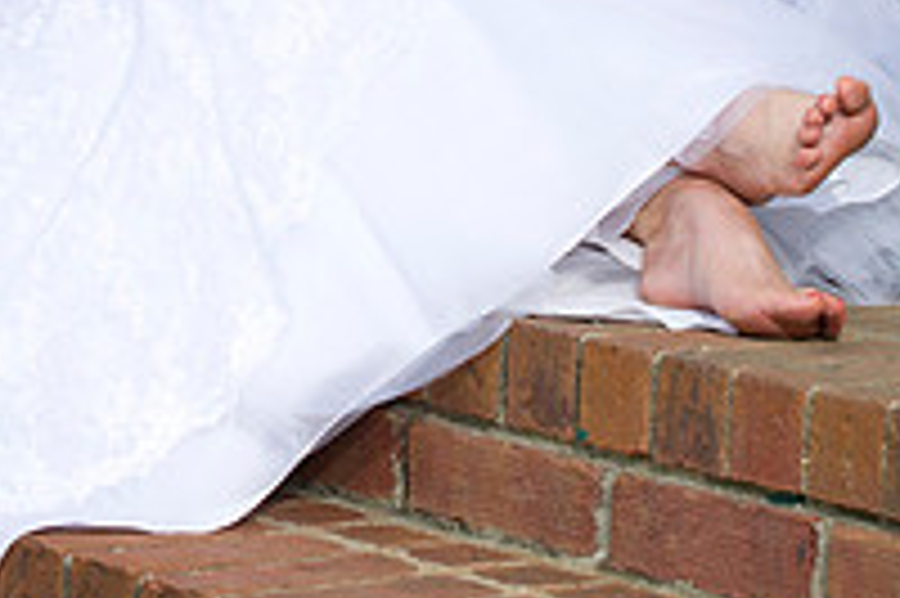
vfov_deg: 5.0
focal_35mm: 276
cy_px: -49
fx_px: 6894
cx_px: 81
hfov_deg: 7.4
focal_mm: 95
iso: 320
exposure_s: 1/200
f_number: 5.6
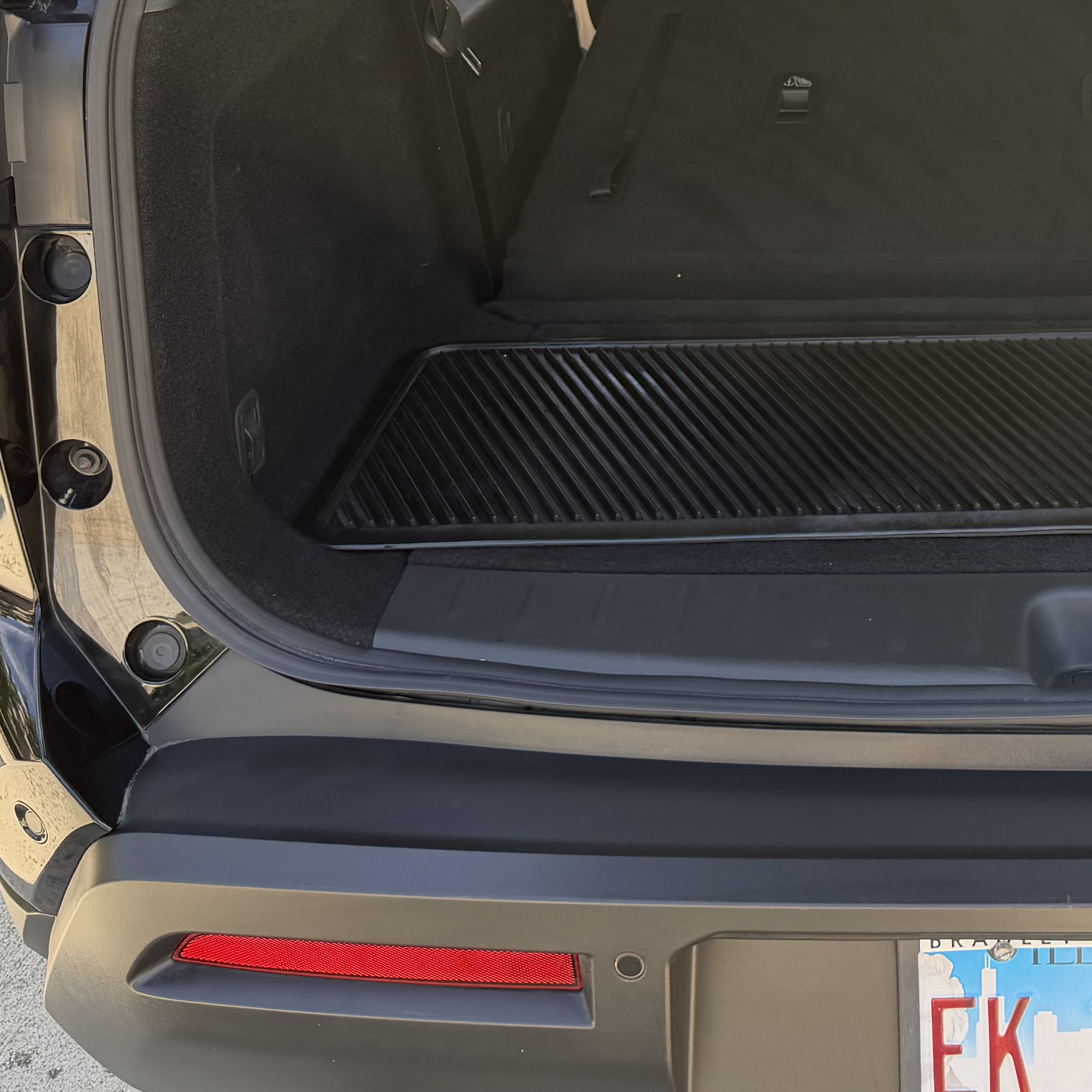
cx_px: 1101
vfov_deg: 30.6
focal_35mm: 54
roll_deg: -0.4
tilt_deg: -13.7
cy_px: 170
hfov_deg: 29.5
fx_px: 1927
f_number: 1.78
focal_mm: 6.76
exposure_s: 1/387
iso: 100
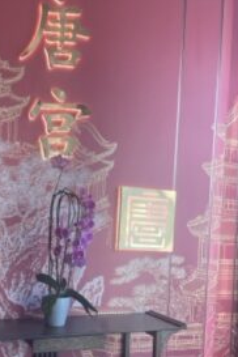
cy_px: 230
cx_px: 69
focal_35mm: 40
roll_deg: -2.8
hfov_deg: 32.9
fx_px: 397
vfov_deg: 47.9
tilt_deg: -1.9
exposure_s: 1/120
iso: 64
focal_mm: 5.1
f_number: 1.6
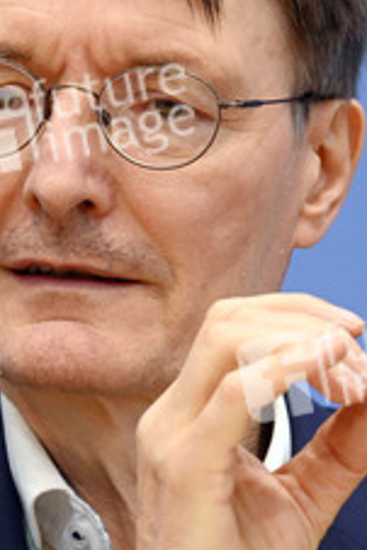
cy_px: 243
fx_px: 4046
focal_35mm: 265
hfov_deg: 5.2
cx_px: 141
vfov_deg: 7.8
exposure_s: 1/400
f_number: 6.3
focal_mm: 150
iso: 4000
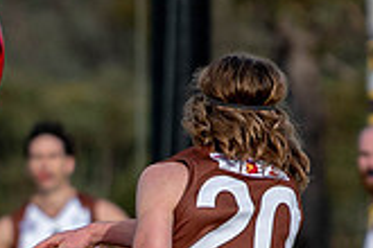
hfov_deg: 0.9
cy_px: 356
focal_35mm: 2314
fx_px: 23974
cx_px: 76
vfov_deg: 0.6
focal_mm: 200
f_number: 3.5
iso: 180
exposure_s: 1/1000
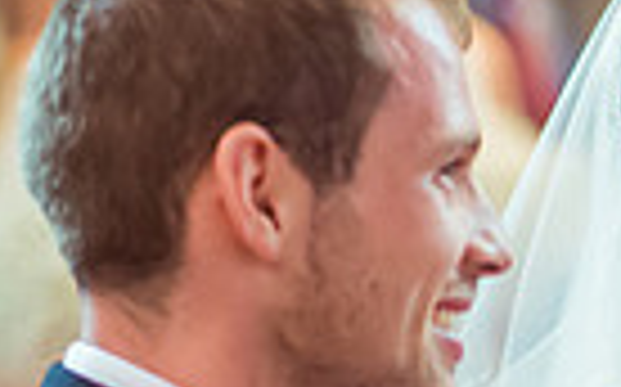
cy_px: 446
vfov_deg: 3.6
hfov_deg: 5.7
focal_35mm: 365
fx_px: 6172
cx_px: 684
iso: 4500
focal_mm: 85
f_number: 2.2
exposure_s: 1/500
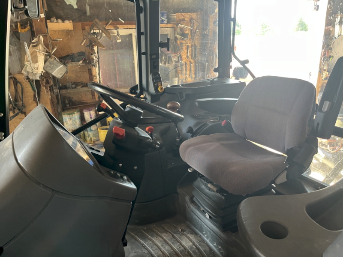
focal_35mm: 26
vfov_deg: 53.1
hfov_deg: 67.3
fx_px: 258
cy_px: 128
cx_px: 172
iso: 125
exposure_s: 1/60
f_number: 1.6
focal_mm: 5.1
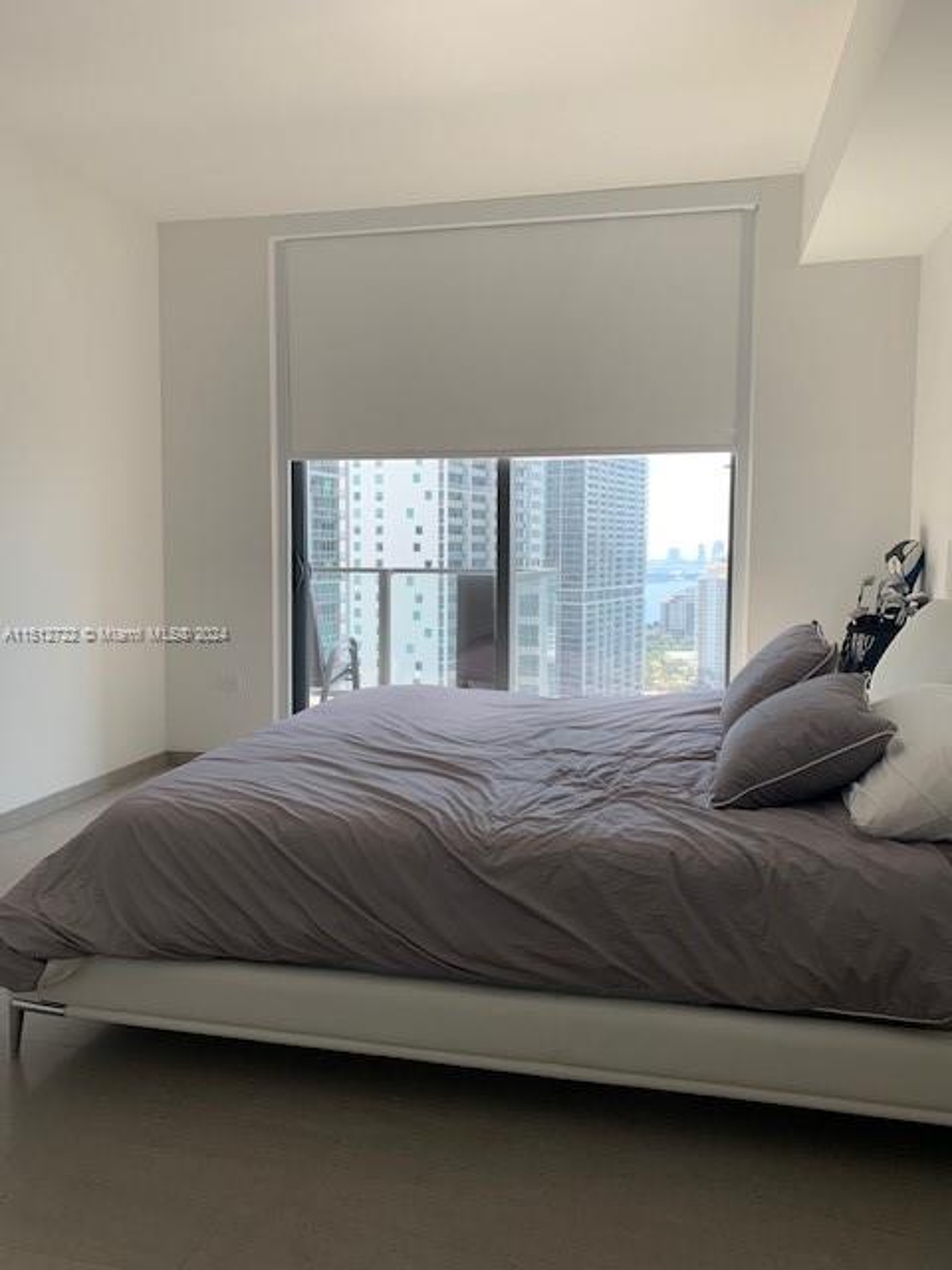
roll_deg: +1.1
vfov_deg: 67.3
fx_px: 953
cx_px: 476
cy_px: 635
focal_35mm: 26
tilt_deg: -3.4
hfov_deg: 53.1
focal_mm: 4.25
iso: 25
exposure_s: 1/121
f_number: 1.8
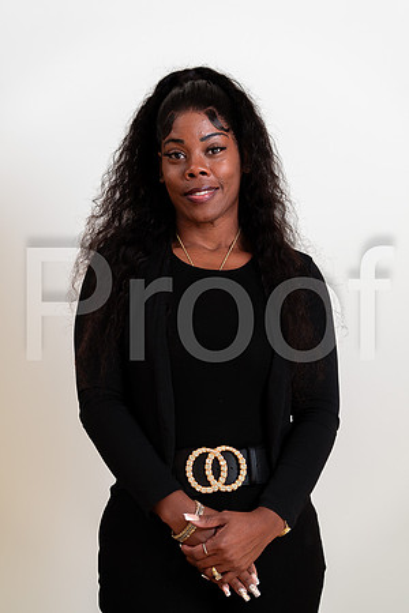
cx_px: 204
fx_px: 1448
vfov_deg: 23.9
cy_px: 306
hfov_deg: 16.1
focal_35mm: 85
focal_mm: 85
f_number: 2.5
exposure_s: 1/160
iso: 50
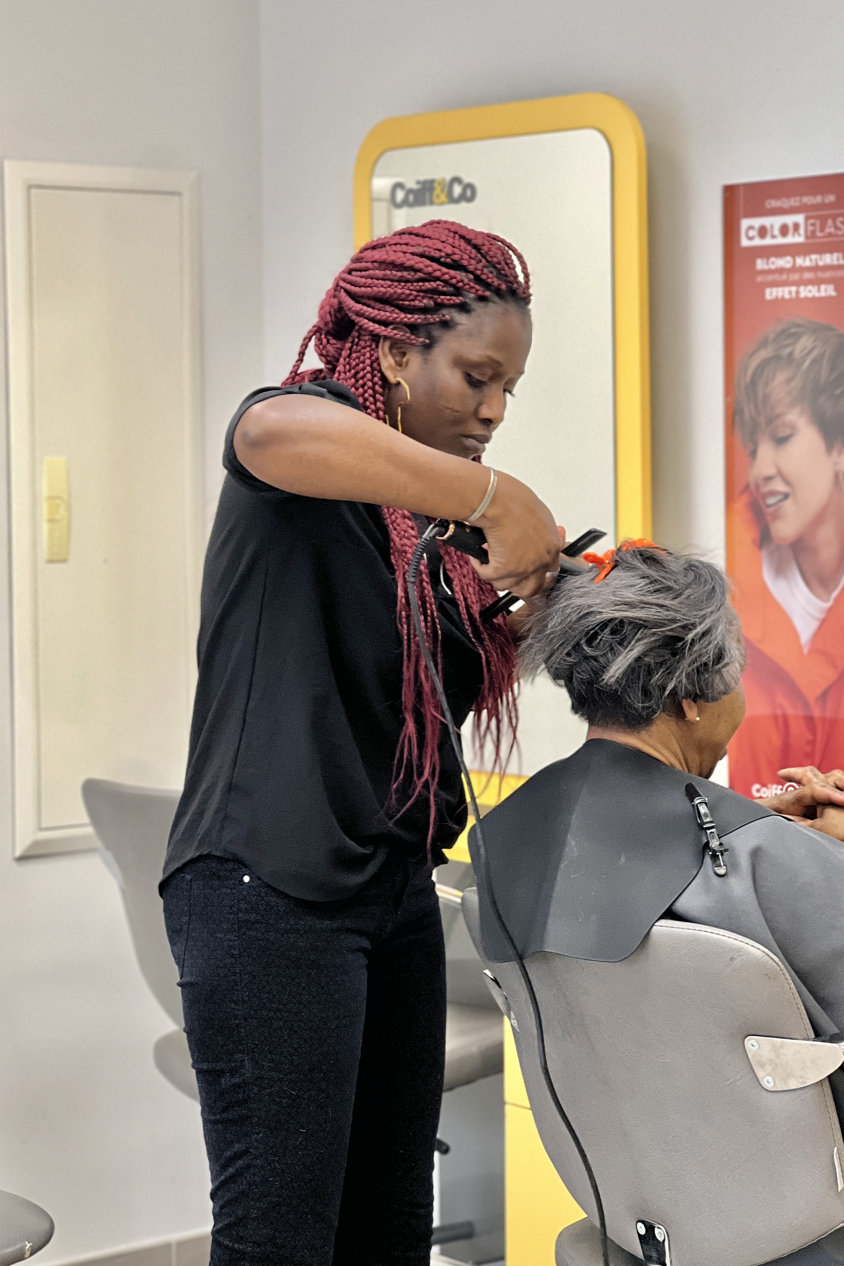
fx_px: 3270
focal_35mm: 93
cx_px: 425
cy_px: 594
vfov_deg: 21.9
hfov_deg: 14.7
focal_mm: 9
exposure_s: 1/50
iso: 160
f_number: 2.8
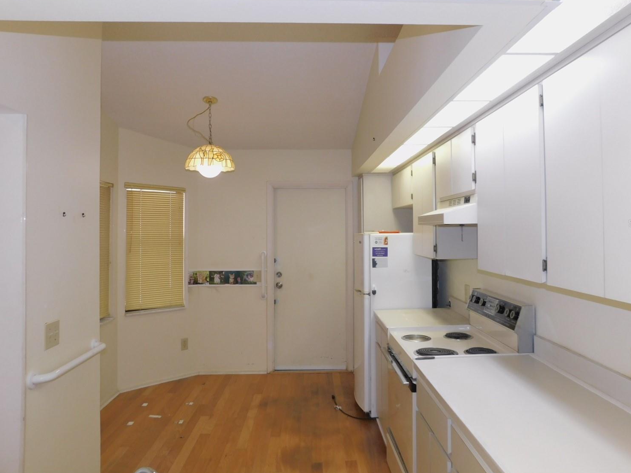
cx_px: 327
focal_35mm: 26
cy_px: 223
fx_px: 474
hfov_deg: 67.3
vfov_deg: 53.0
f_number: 3
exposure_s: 1/30
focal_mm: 4.1
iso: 180
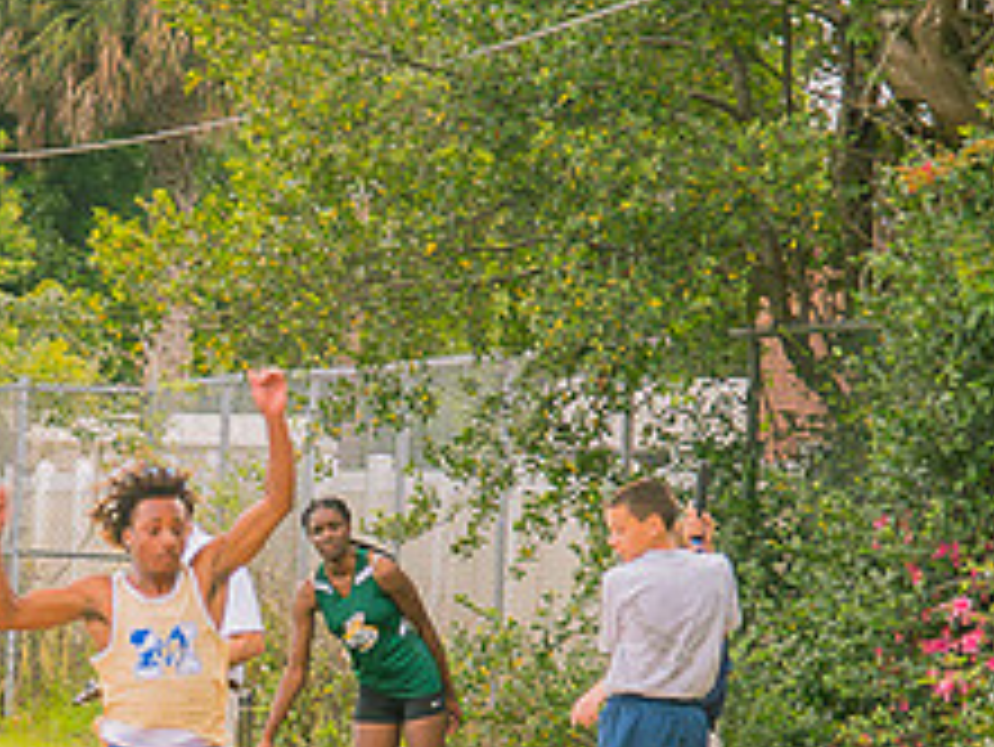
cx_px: 189
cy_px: 734
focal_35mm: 217
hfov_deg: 9.1
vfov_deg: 6.8
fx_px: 6235
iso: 200
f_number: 4
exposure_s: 1/200
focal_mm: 86
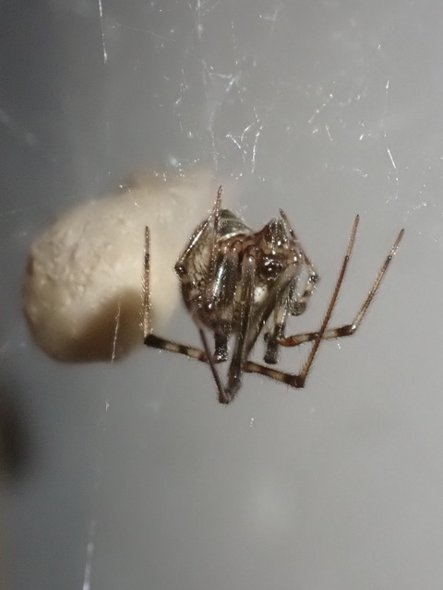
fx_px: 1706
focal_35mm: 100
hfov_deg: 14.8
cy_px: 295
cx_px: 222
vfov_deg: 19.6
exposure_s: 1/50
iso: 1600
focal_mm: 18
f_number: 6.3
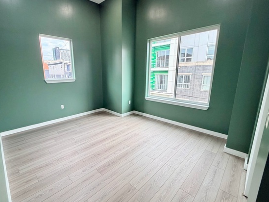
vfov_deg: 74.8
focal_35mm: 17
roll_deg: +0.4
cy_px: 101
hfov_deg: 90.7
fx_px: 132
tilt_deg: -13.1
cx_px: 121
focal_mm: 2.22
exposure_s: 1/120
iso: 200
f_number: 2.2
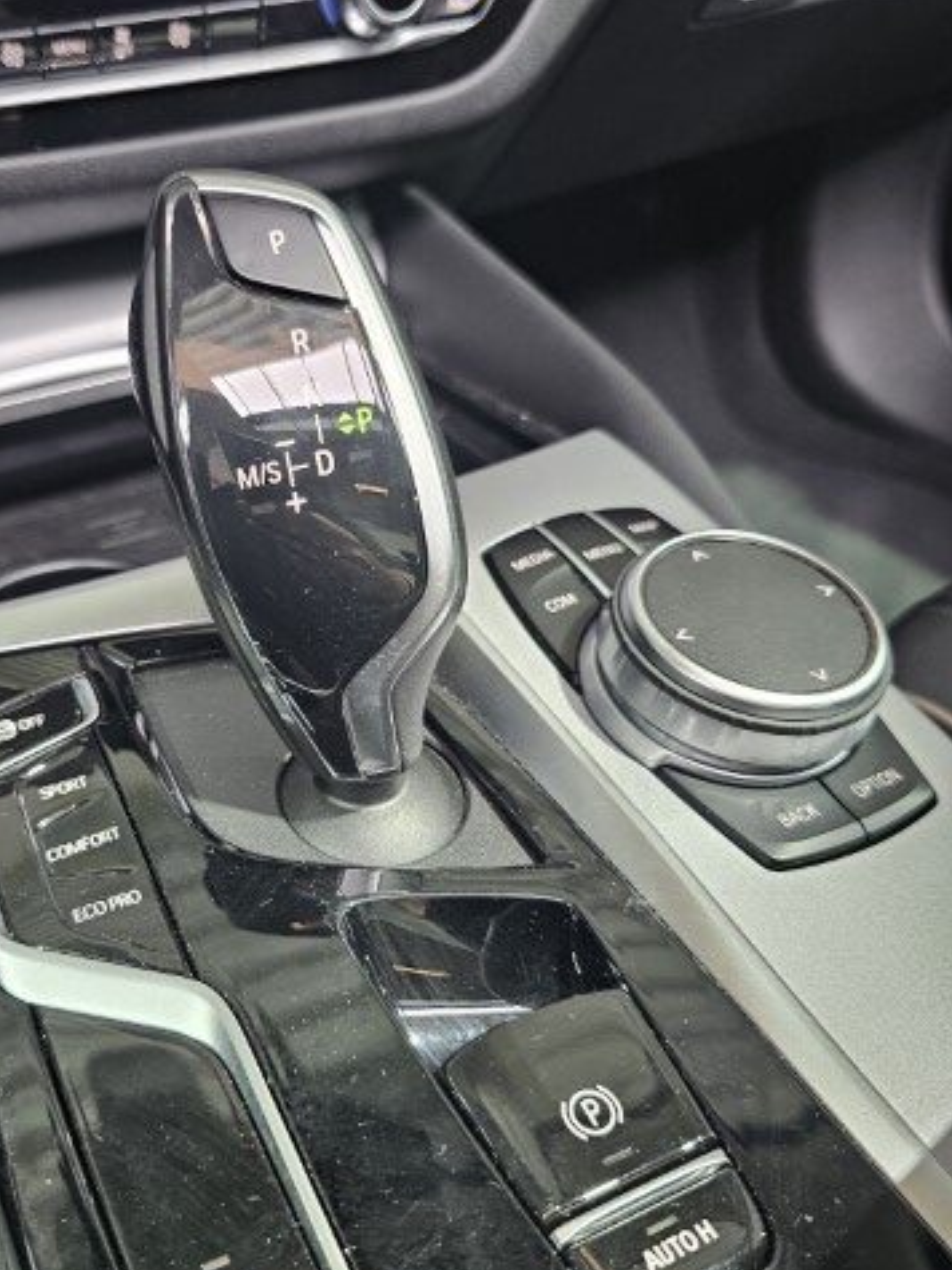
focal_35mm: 31
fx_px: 1137
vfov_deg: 58.3
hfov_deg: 44.7
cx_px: 316
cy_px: 668
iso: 250
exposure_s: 1/41
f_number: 1.7
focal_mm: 6.3
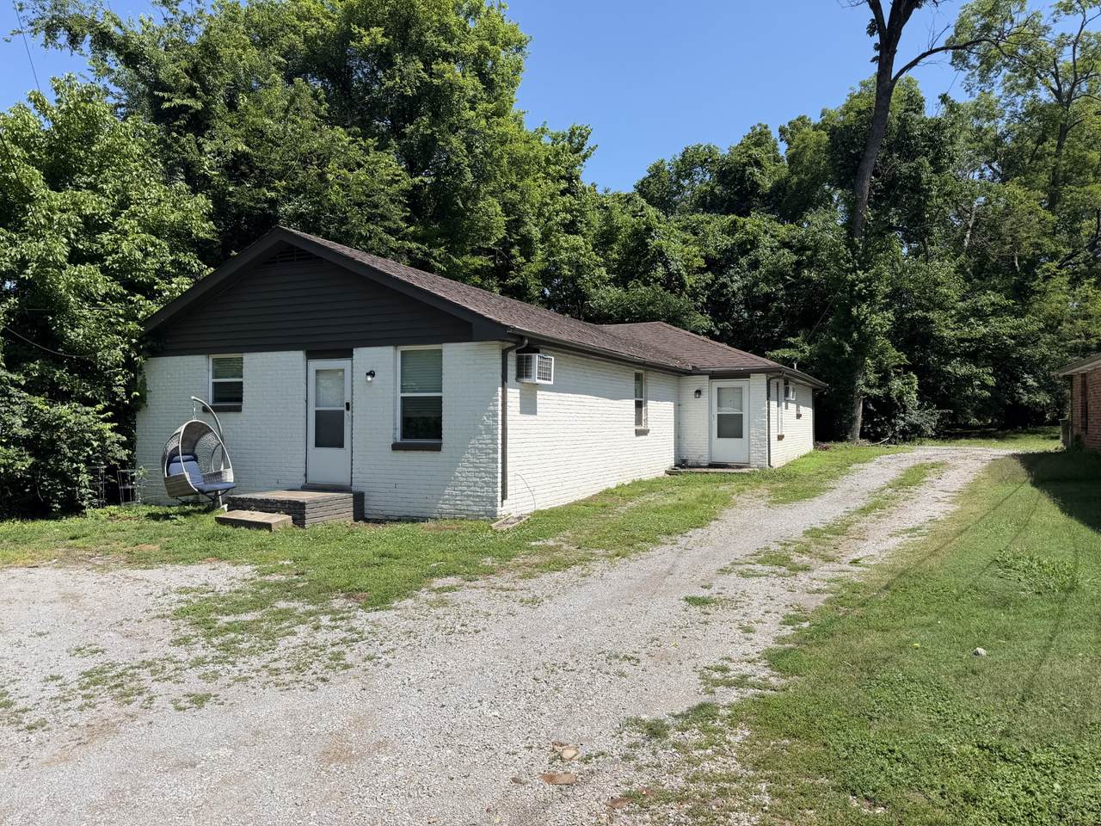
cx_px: 550
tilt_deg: -0.4
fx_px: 763
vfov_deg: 56.8
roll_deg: -2.1
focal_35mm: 24
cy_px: 413
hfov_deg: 71.6
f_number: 1.78
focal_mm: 6.76
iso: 80
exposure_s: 1/3953
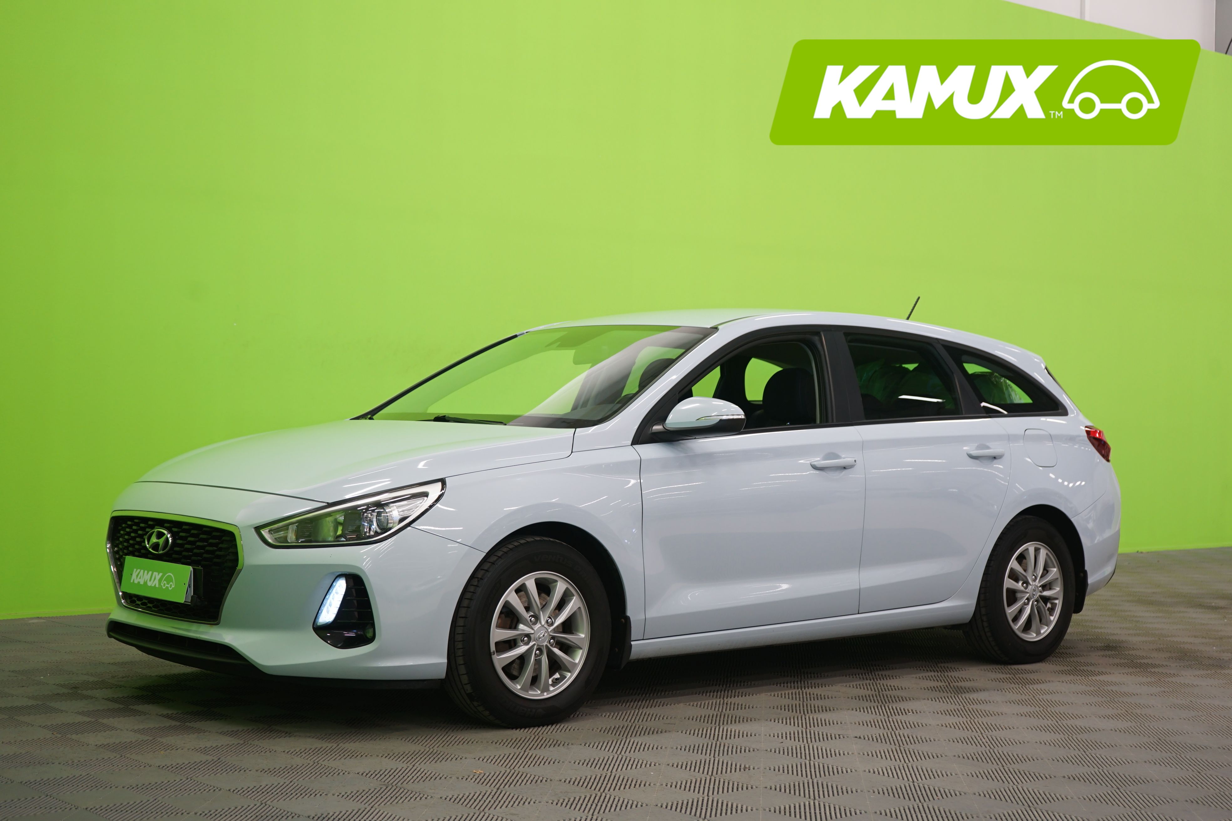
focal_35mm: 52
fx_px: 1779
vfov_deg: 26.0
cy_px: 410
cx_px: 616
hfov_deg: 38.2
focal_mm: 52
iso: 400
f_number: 5
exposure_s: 1/8
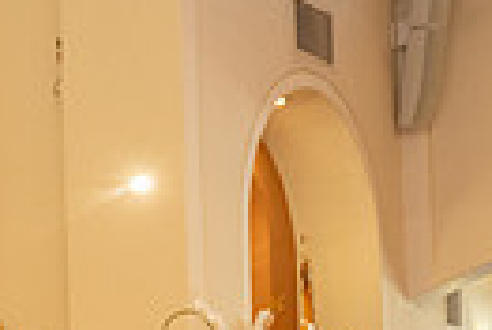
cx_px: -297
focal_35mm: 106
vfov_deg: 12.3
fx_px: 1452
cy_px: 508
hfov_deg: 17.0
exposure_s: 1/160
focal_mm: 24
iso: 1600
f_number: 2.8
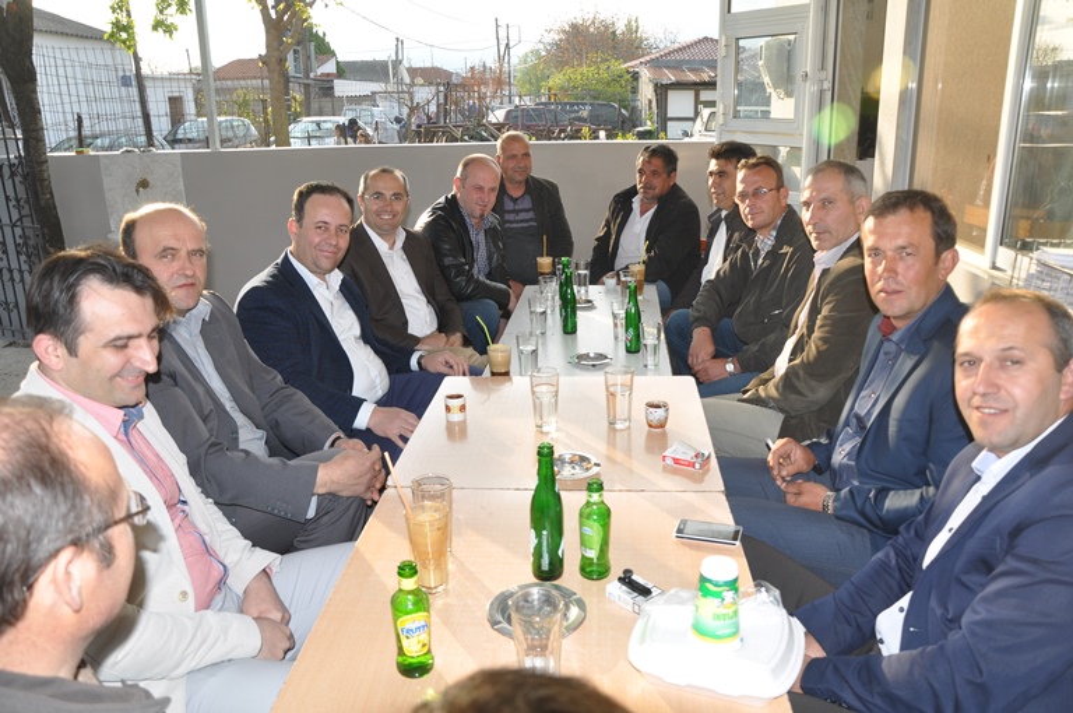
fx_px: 804
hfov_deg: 67.4
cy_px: 356
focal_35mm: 27
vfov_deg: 47.8
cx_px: 536
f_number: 6.3
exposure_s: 1/200
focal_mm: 18
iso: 200
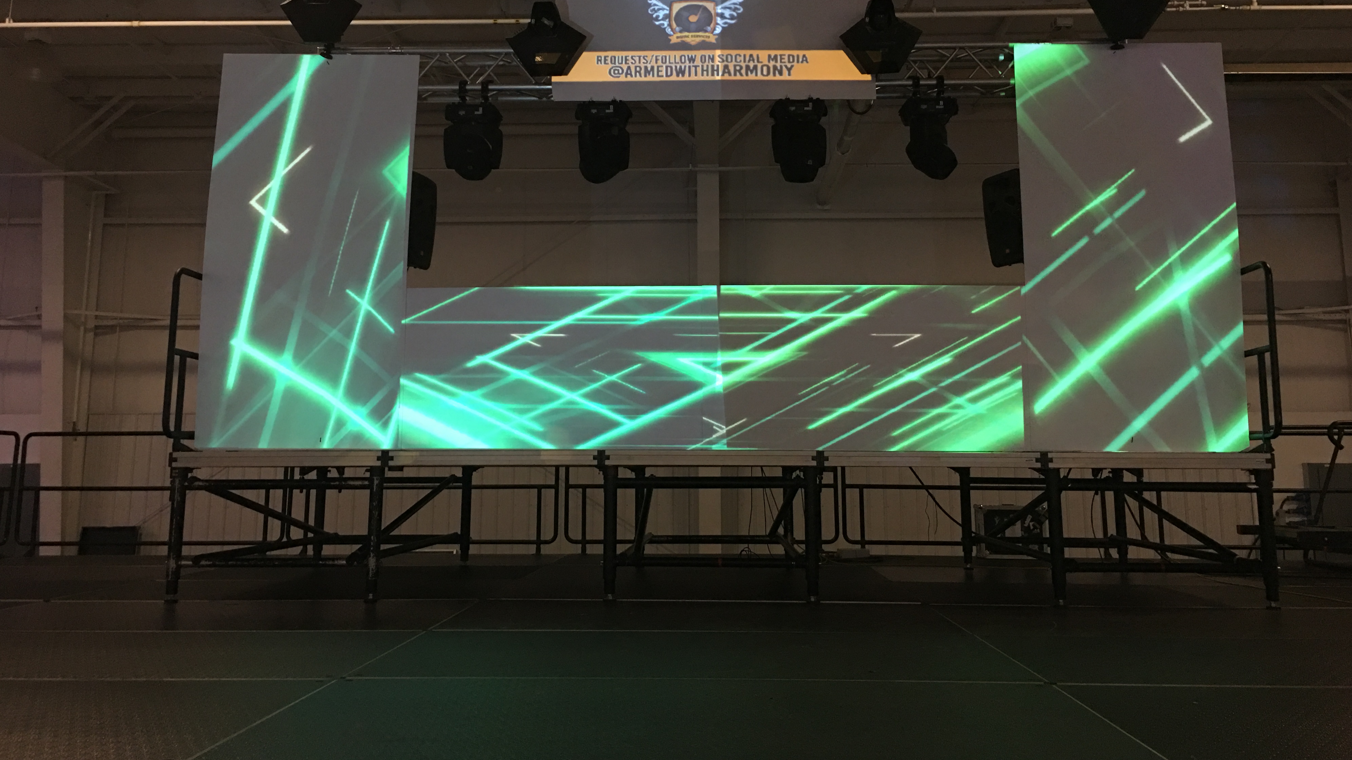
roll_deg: -1.2
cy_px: 279
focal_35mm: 32
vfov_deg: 36.4
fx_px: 1147
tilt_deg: +9.4
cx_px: 679
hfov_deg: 61.0
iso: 80
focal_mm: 4.15
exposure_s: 1/15
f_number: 2.2
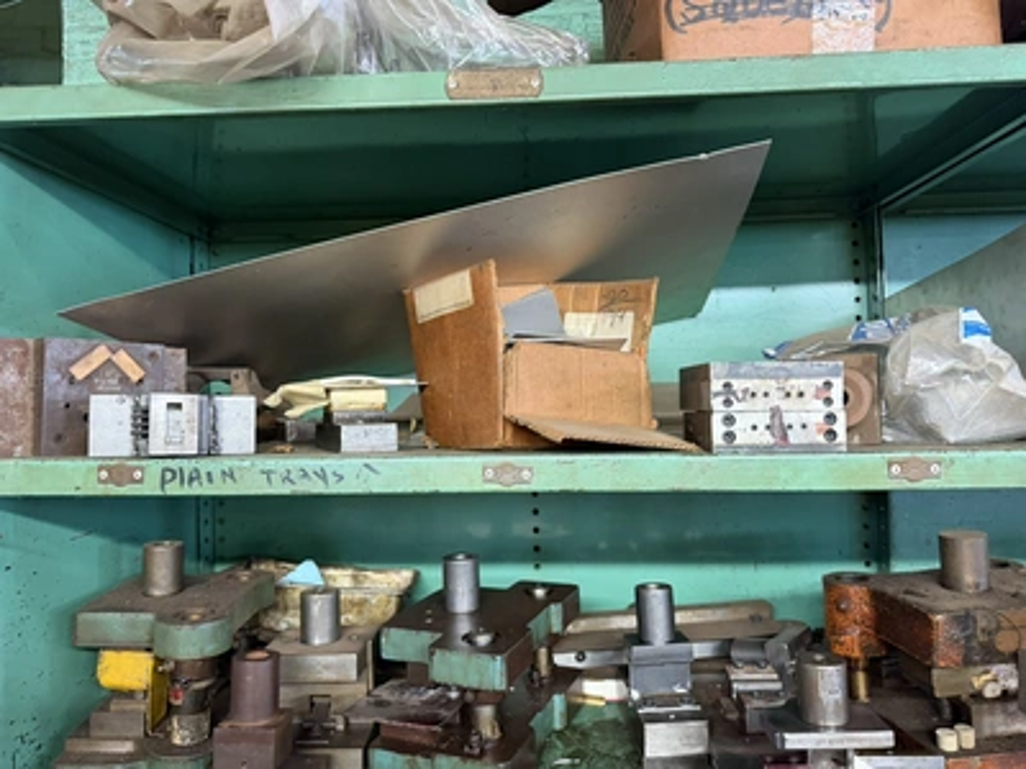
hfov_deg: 71.6
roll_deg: +1.5
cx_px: 513
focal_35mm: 24
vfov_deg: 56.8
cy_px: 384
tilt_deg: +2.6
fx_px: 711
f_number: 1.78
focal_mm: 6.76
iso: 500
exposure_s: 1/60
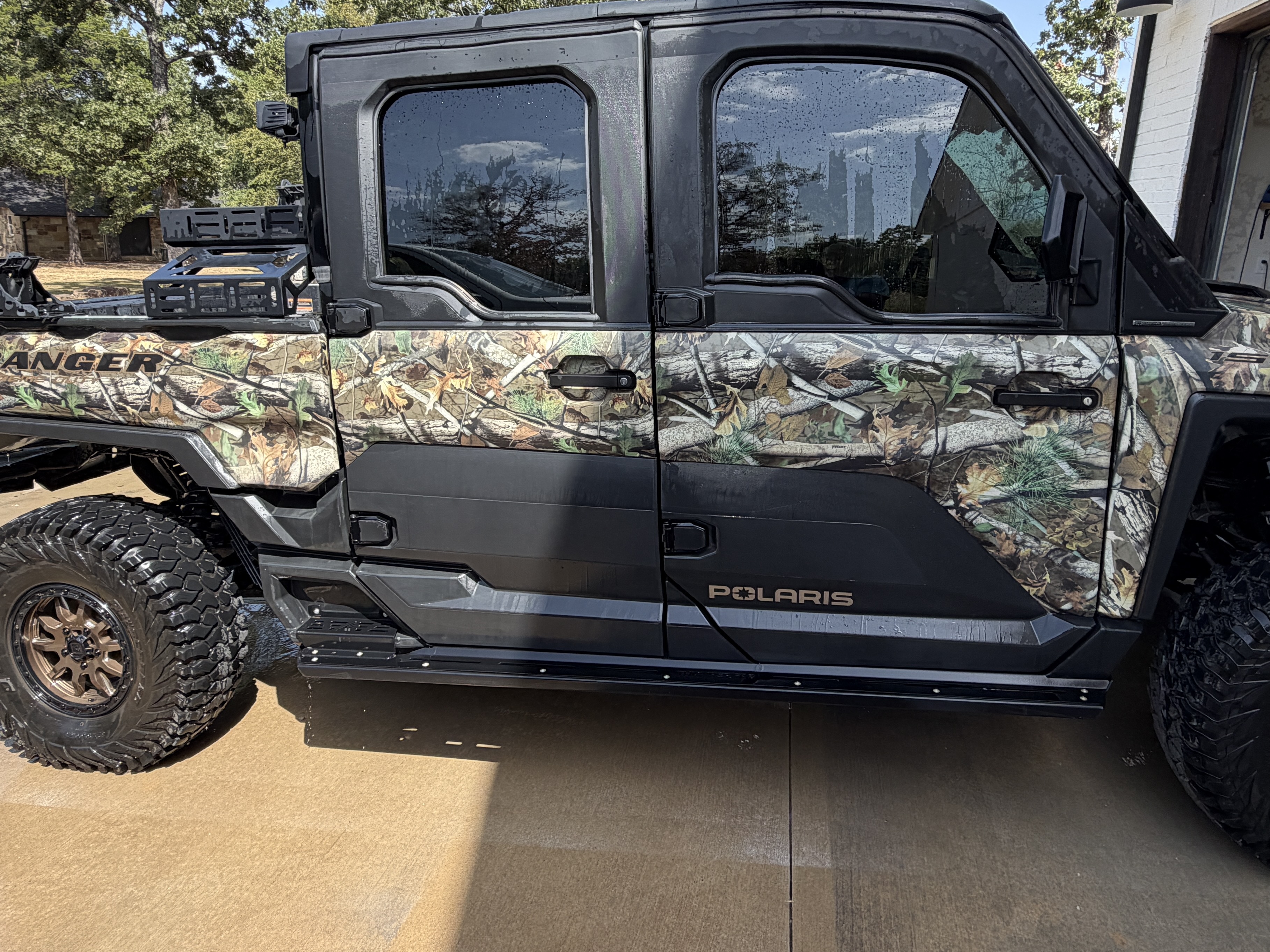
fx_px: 807
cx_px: 662
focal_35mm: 22
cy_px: 383
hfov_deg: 76.3
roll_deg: -2.5
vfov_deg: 60.6
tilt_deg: -11.8
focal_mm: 2.22
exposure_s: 1/502
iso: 50
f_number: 2.2
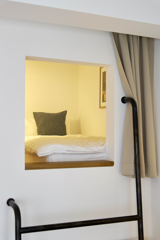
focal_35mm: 51
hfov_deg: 26.5
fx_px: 340
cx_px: 81
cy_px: 122
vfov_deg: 38.9
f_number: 4
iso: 400
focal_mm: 50
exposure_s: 1/60
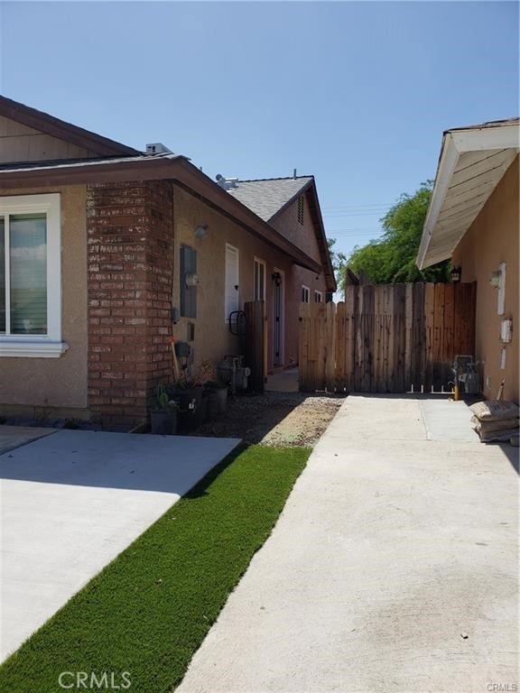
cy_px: 346
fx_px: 521
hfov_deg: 53.1
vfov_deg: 67.3
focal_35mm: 26
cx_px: 260
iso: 50
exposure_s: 1/1764
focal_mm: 4.3
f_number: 2.4
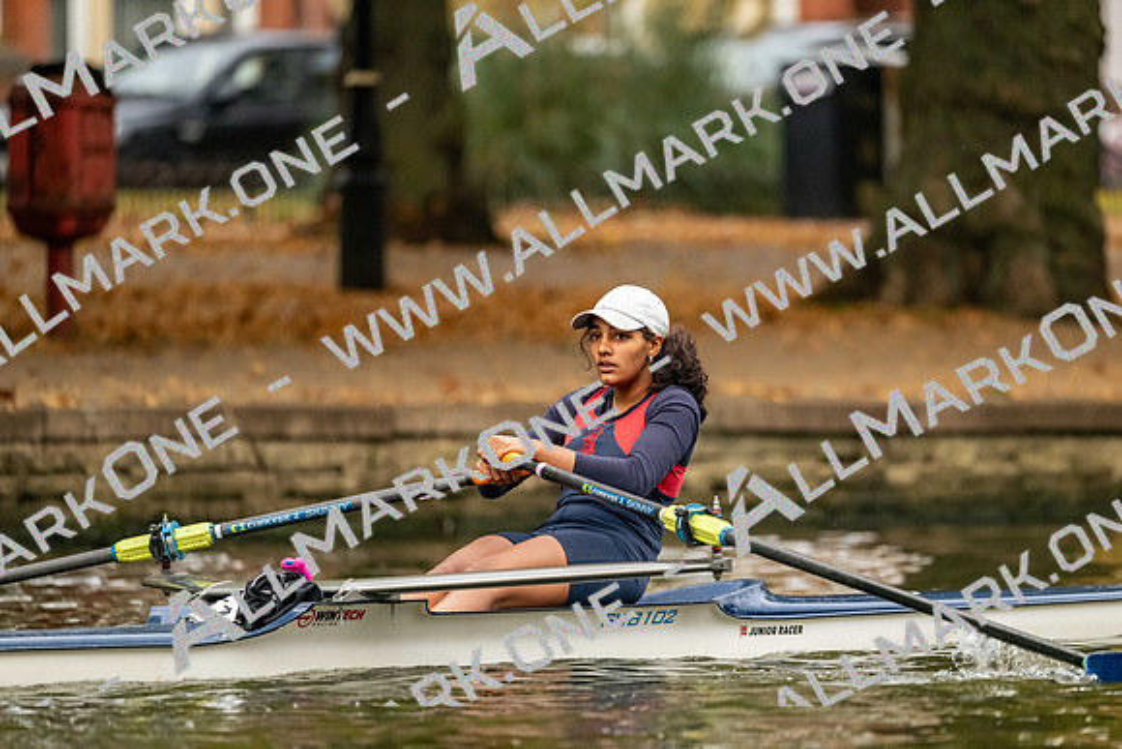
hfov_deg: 5.2
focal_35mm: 400
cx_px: 561
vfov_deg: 3.4
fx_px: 12469
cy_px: 374
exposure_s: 1/2500
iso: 4000
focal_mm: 400
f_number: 4.5
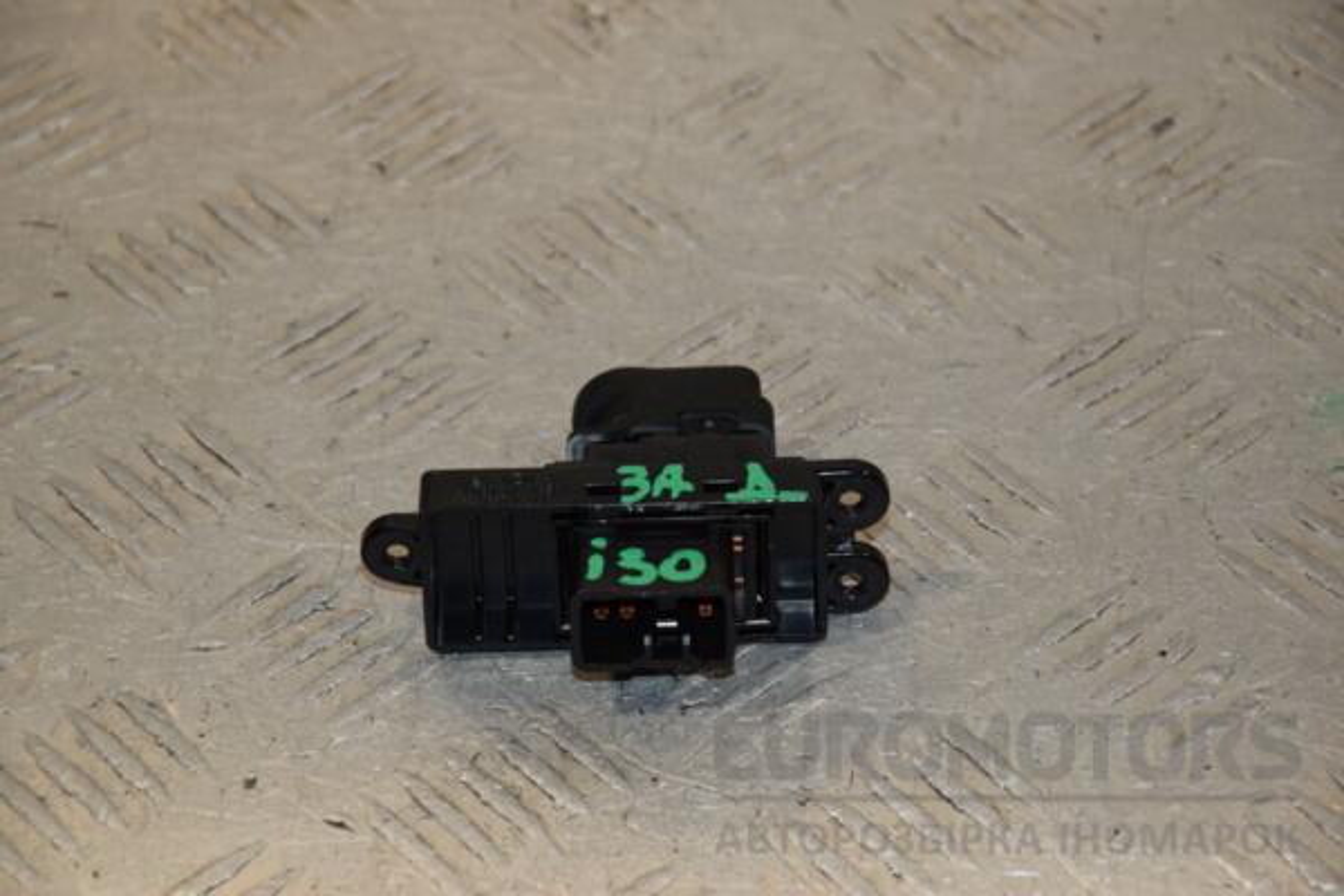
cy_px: 448
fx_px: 5880
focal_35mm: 158
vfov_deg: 8.7
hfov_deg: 13.0
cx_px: 672
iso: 800
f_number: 7.1
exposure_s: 1/200
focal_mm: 105
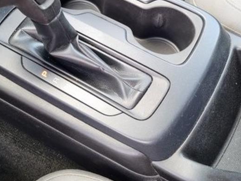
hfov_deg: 37.5
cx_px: 123
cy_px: 50
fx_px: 355
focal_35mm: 51
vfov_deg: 28.3
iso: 160
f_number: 1.8
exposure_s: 1/120
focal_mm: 5.4
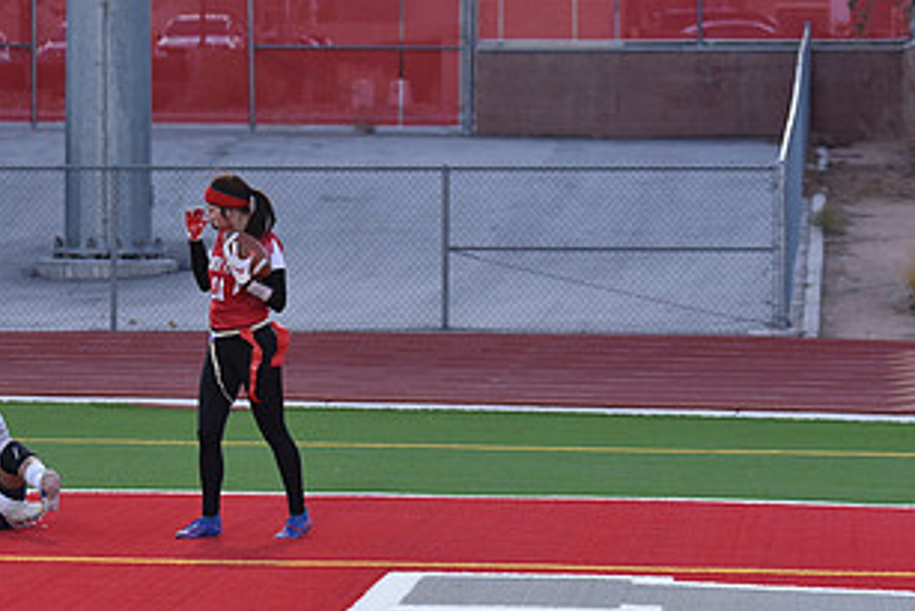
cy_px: 308
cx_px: 229
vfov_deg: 7.3
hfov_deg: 10.9
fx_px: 4806
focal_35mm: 189
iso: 800
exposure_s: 1/500
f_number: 2.8
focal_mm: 100
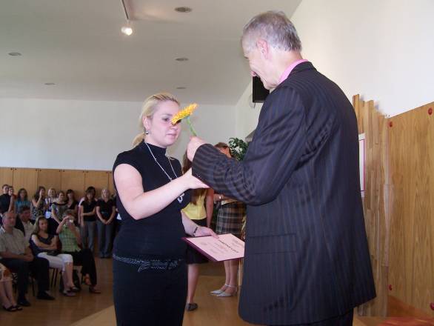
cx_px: 217
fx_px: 477
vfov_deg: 37.7
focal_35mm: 38
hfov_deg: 49.0
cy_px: 163
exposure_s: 1/60
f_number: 2.8
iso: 140
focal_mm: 6.3
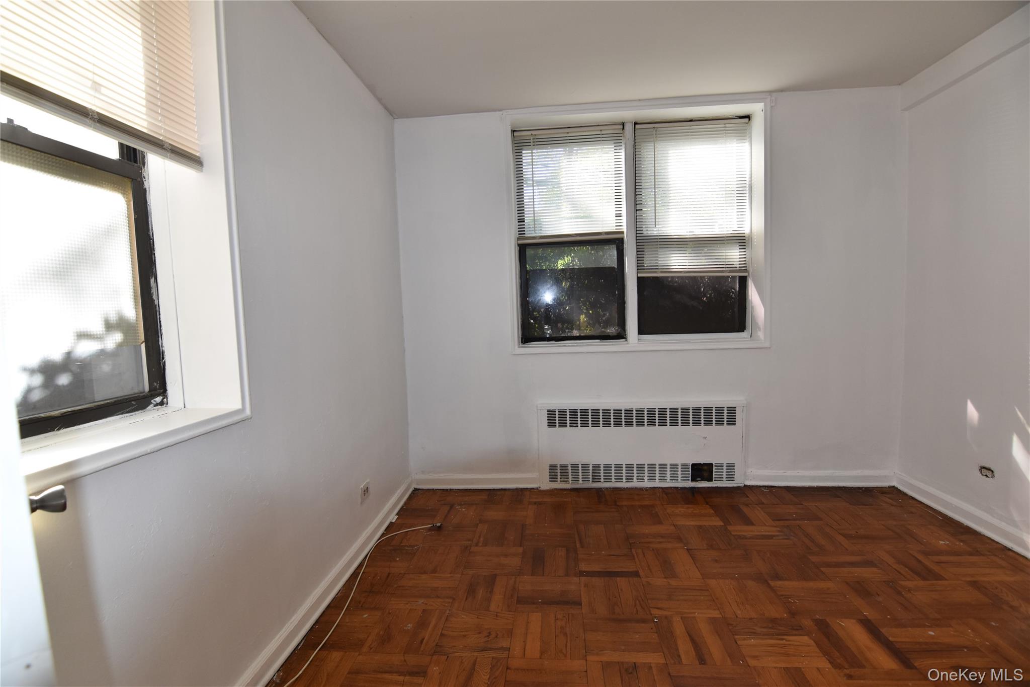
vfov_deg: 72.0
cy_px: 344
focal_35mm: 16
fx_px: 472
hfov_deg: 95.0
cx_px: 515
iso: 400
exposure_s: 1/200
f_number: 5
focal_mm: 11
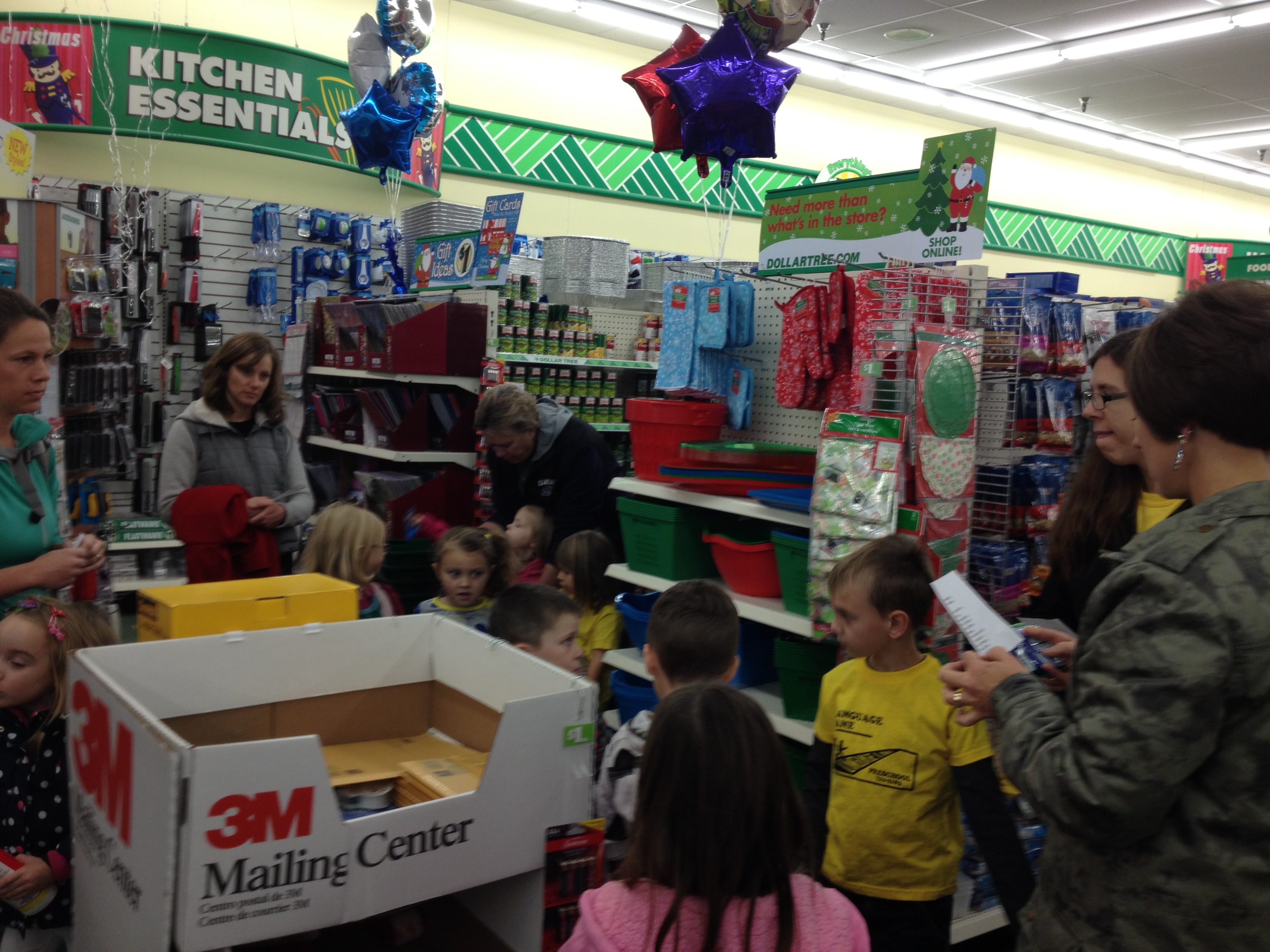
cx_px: 635
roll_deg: -3.0
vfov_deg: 40.7
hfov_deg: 52.6
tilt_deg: -6.5
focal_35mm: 35
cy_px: 476
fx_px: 1284
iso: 50
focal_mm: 4.28
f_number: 2.4
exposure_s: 1/30
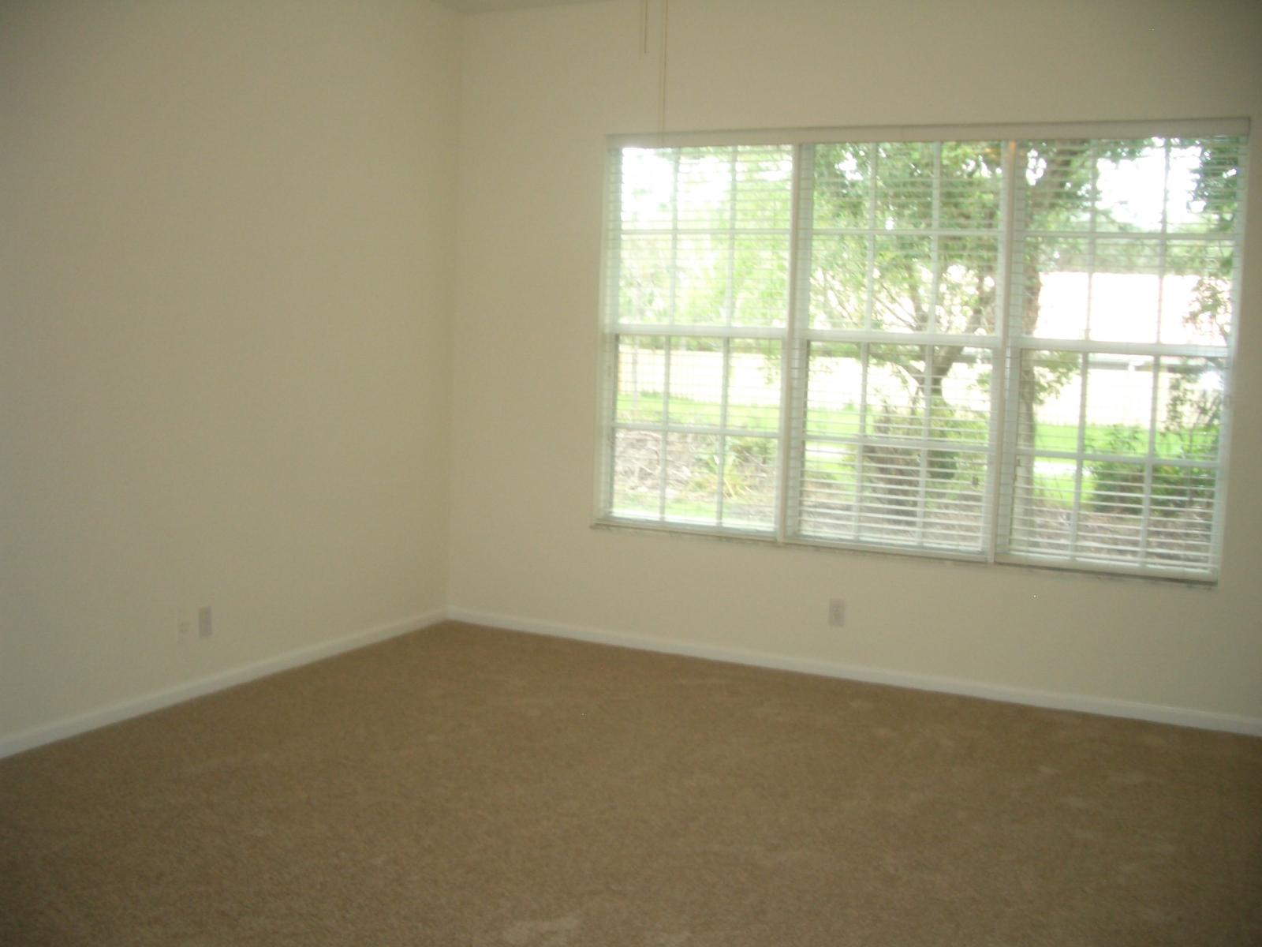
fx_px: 1276
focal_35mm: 35
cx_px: 631
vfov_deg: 40.7
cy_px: 474
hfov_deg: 52.6
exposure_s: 1/60
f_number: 2.6
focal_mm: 5.8
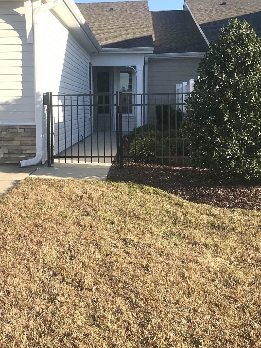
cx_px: 88
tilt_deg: -2.7
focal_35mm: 47
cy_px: 139
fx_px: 473
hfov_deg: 30.6
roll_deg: +1.5
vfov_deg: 40.3
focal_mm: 3.99
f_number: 1.8
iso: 20
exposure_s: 1/1742
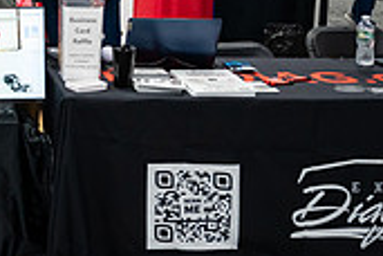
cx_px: -96
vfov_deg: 15.7
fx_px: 872
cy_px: -85
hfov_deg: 22.5
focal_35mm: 82
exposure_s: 1/200
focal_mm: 24
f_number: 3.2
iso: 2500
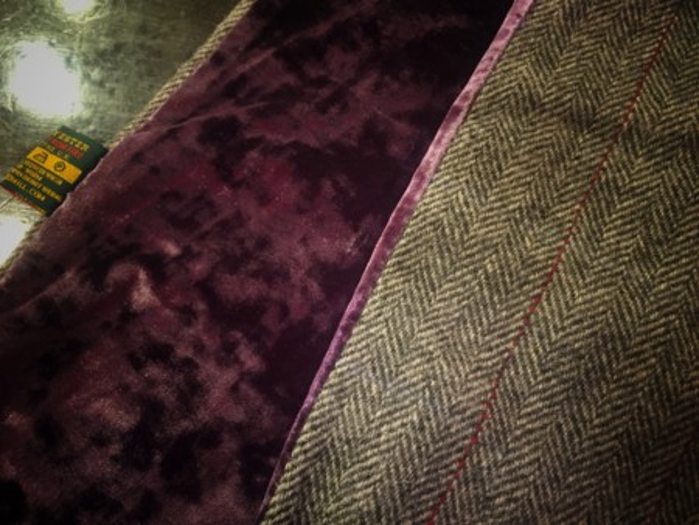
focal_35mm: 29
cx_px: 350
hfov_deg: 61.6
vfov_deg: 48.3
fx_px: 586
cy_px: 262
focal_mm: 4.15
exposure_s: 1/20
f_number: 2.2
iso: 250
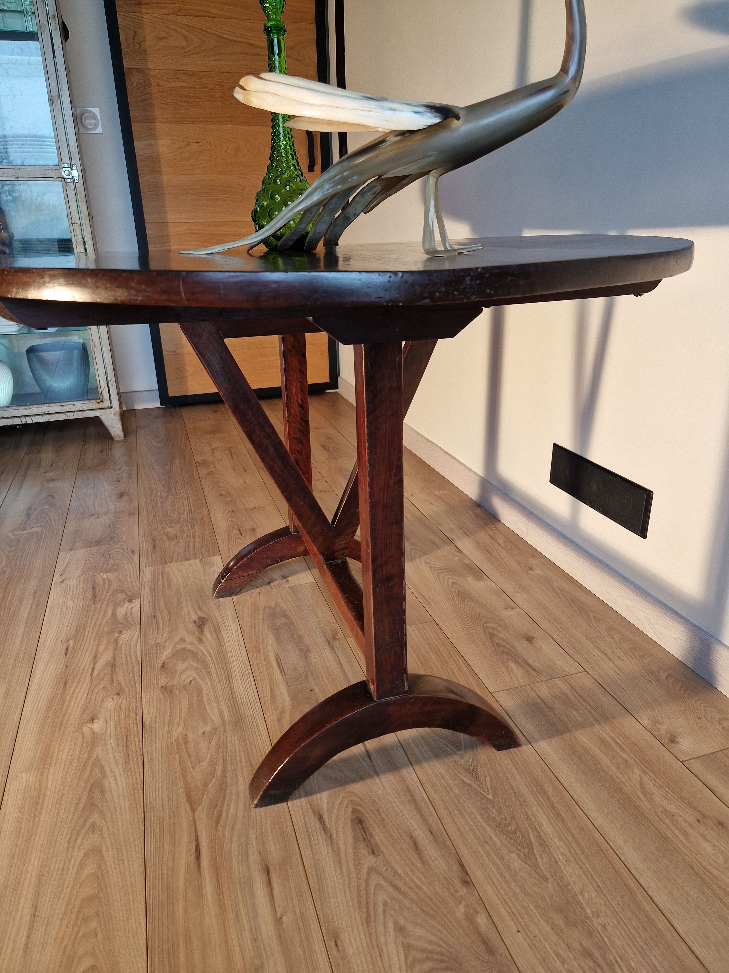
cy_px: 486
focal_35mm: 23
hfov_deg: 58.9
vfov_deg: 73.9
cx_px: 364
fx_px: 646
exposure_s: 1/196
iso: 50
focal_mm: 5.4
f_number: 1.8
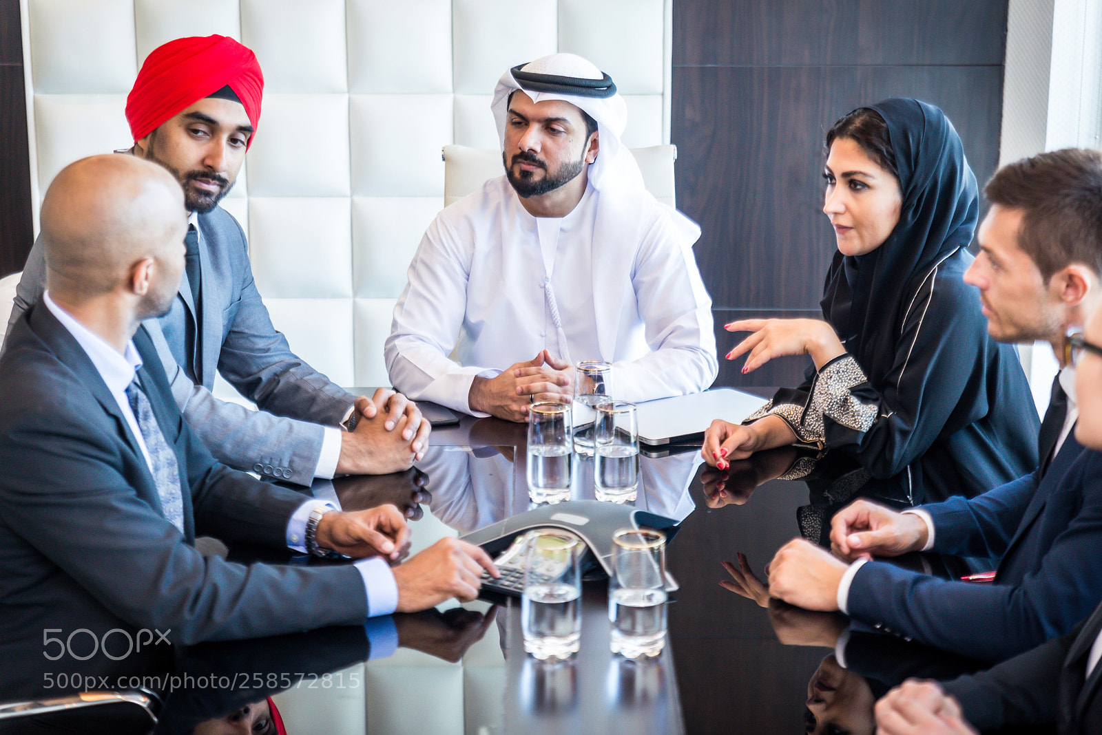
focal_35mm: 70
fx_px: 2143
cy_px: 368
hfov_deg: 28.8
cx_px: 551
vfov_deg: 19.5
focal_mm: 70
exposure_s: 1/100
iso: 320
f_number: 2.8
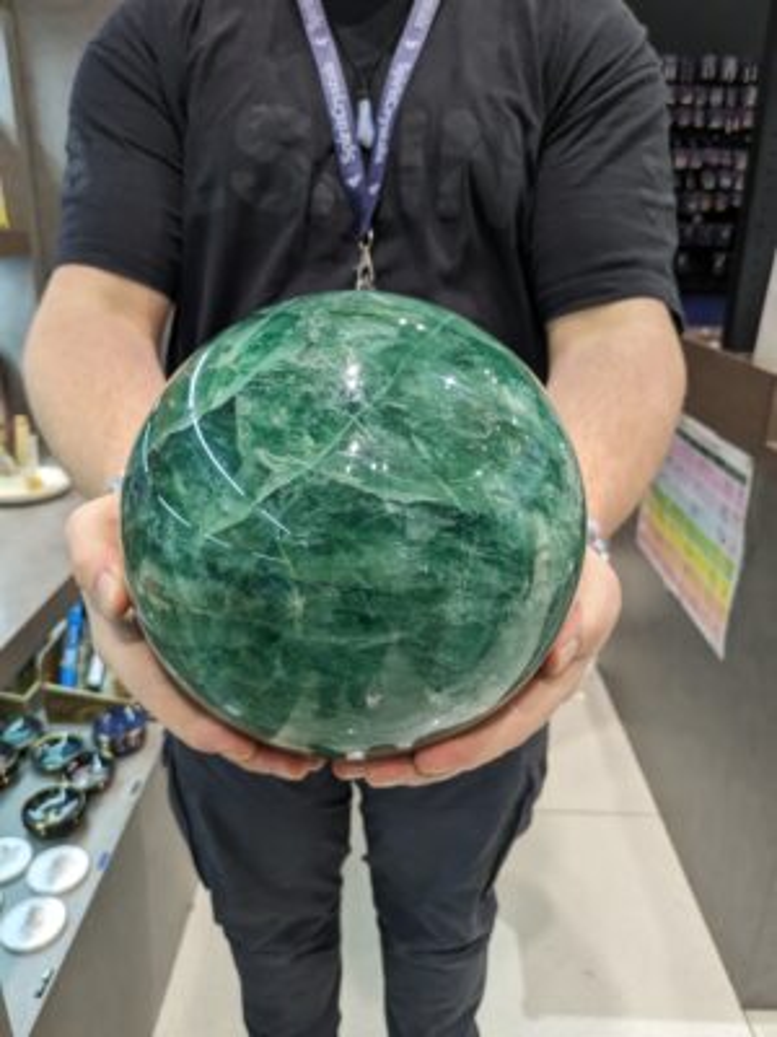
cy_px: 518
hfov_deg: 56.8
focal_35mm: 24
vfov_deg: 71.6
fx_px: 718
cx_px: 388
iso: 308
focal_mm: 4.53
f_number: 1.7
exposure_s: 1/100
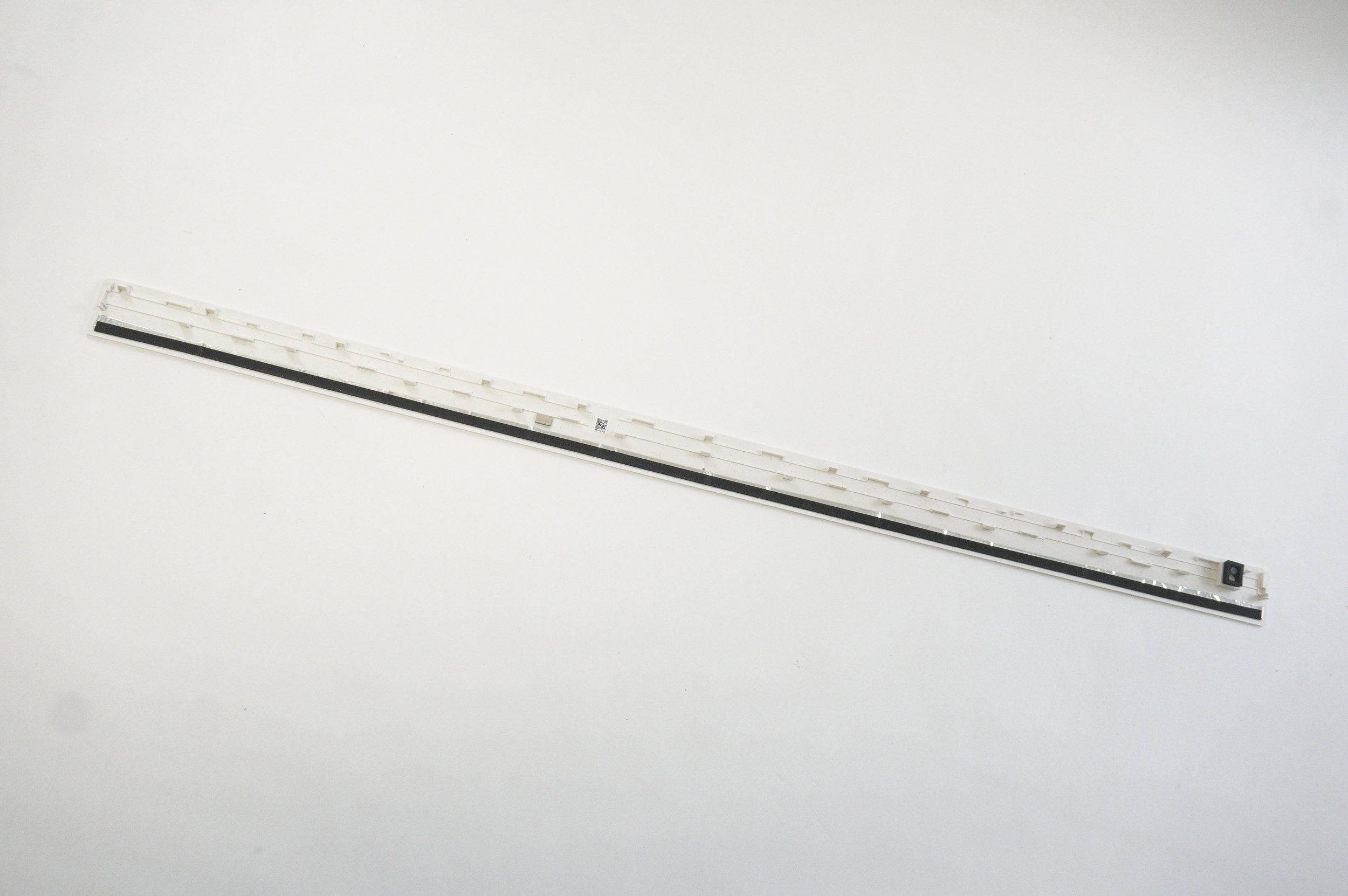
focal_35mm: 33
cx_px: 674
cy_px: 448
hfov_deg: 57.3
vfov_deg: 39.9
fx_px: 1235
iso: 2500
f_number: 5.6
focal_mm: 22
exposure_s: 1/125
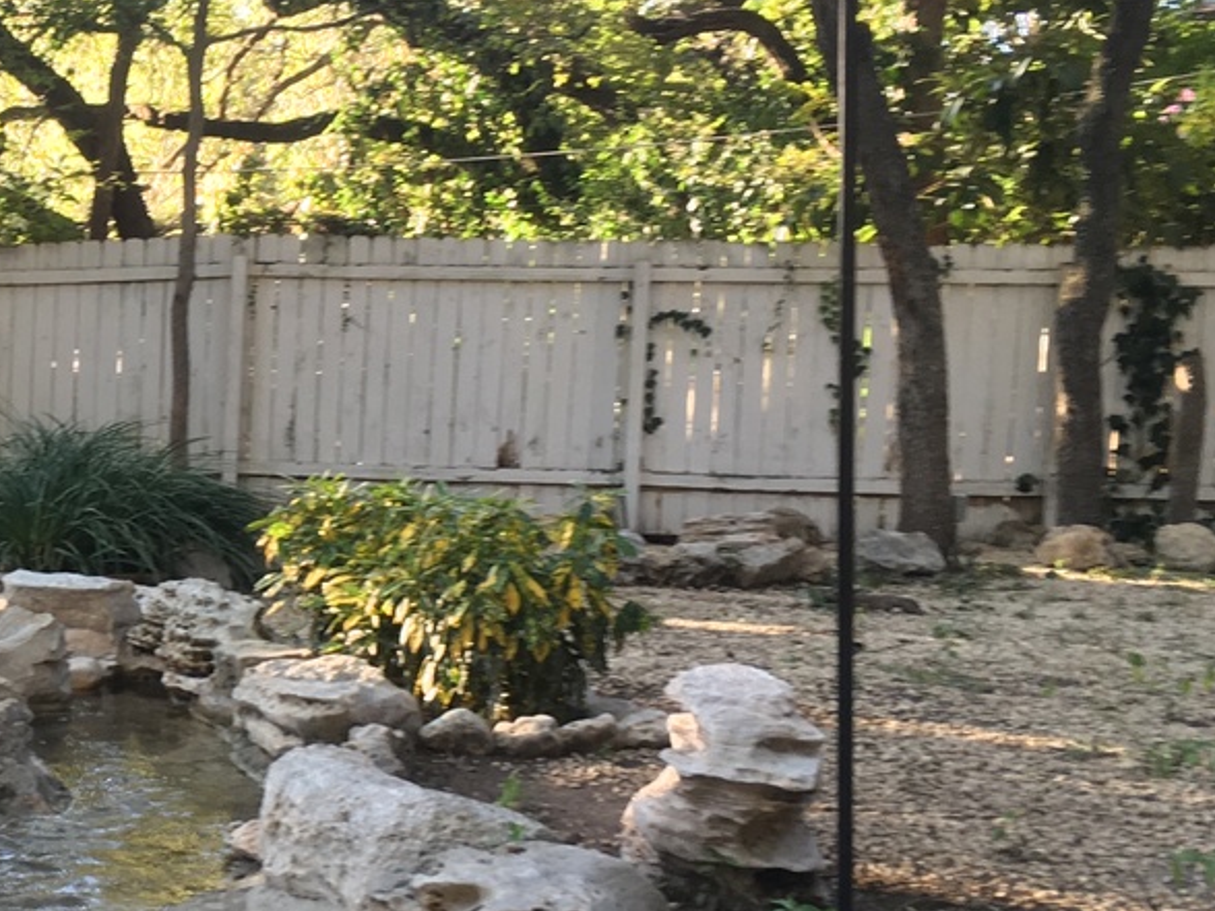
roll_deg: -2.8
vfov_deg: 20.7
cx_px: -132
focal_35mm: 71
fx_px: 2492
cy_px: 457
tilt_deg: -5.4
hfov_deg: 25.4
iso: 32
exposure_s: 1/30
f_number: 2.2
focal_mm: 4.15
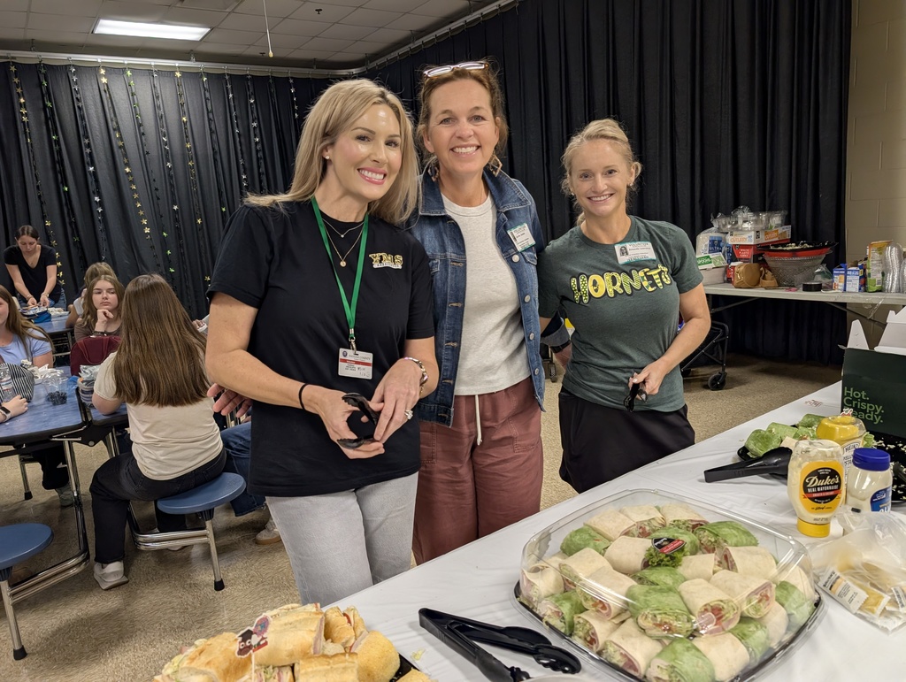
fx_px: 629
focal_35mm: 24
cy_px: 341
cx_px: 453
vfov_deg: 56.9
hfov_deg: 71.5
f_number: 1.68
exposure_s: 1/60
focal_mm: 6.9
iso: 32
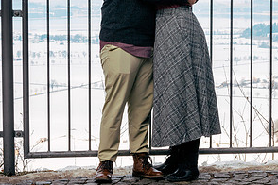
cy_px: 45
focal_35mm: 138
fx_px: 1066
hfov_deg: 14.8
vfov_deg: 9.9
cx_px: 180
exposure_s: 1/200
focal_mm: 70
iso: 250
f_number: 16
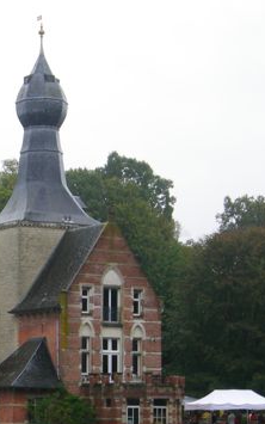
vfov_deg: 16.5
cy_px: 265
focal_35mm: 126
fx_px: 1455
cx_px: -63
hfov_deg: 10.2
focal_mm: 13.7
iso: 64
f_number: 5.5
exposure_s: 1/62.1
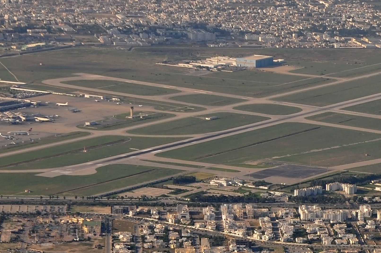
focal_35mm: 224
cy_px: 243
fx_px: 2368
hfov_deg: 9.1
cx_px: 477
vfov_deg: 6.1
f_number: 8
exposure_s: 1/400
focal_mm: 56
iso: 200
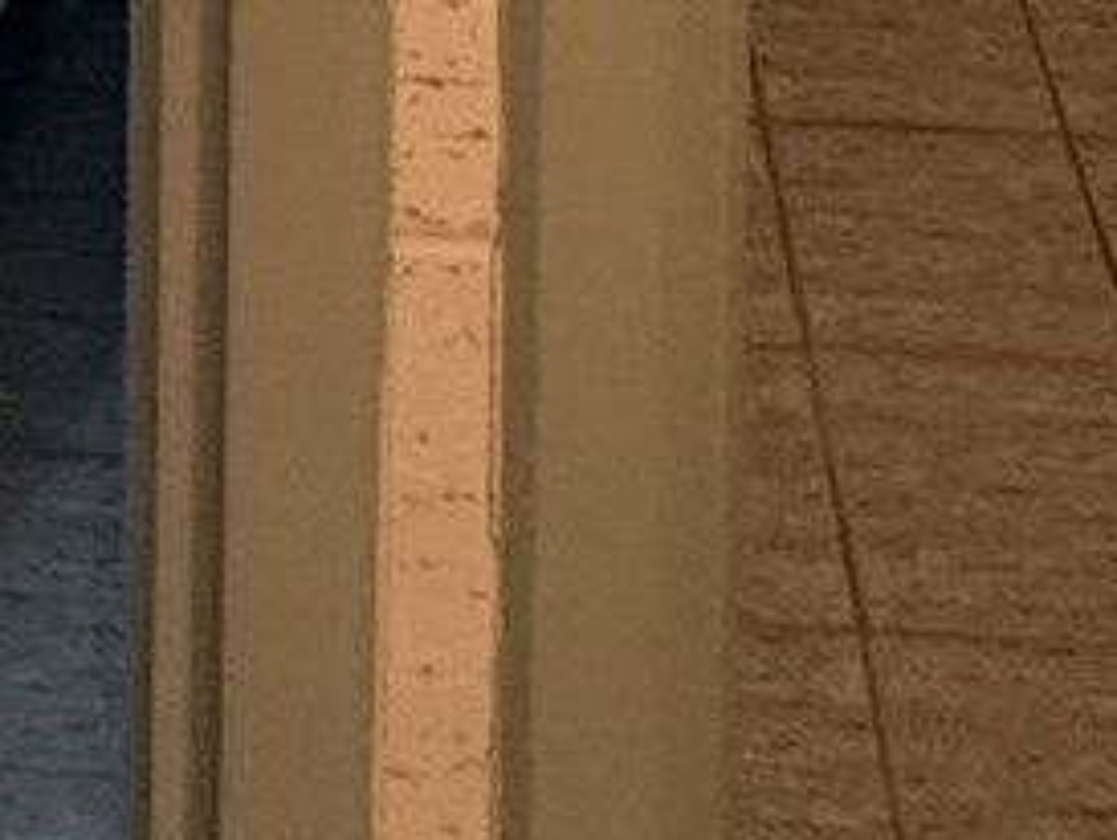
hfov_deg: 19.7
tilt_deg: -1.5
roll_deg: -0.5
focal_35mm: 98
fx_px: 3165
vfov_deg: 9.9
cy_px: -1892
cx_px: 155
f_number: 2.2
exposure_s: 1/100
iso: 320
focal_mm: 2.22
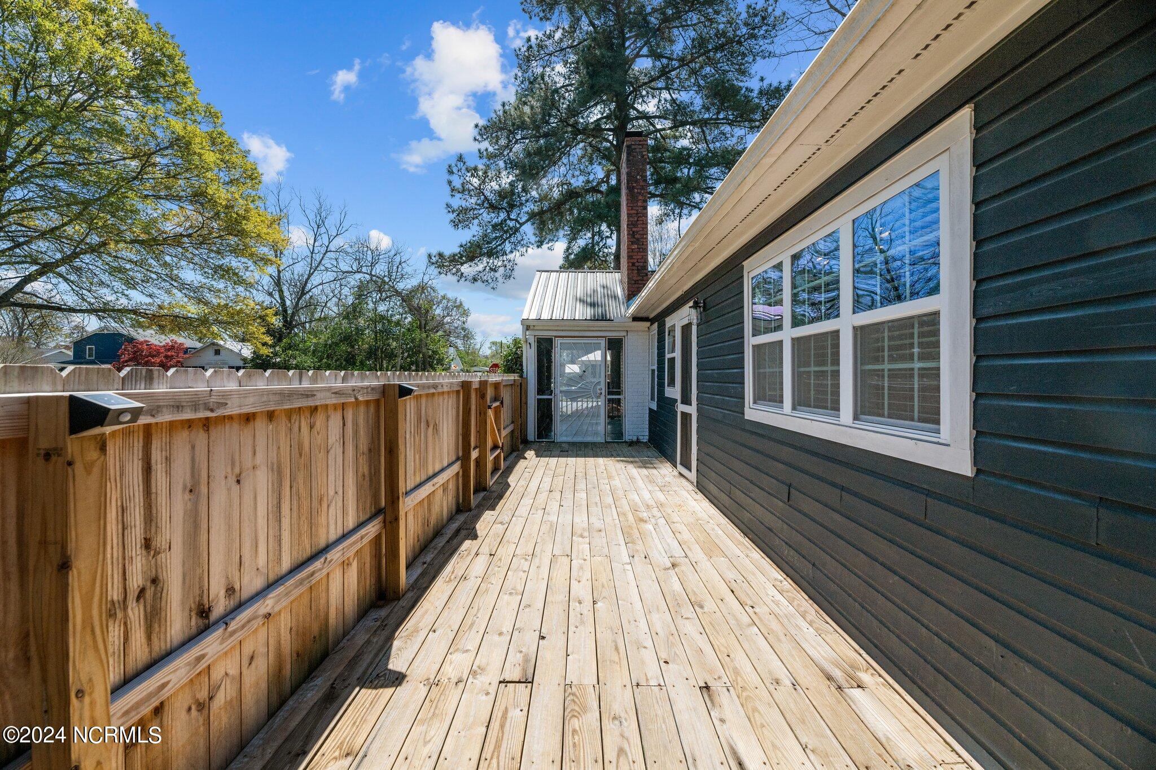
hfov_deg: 104.3
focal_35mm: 14
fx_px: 449
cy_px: 385
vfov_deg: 81.2
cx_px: 578
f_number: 9
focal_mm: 14
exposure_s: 1/1600
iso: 400
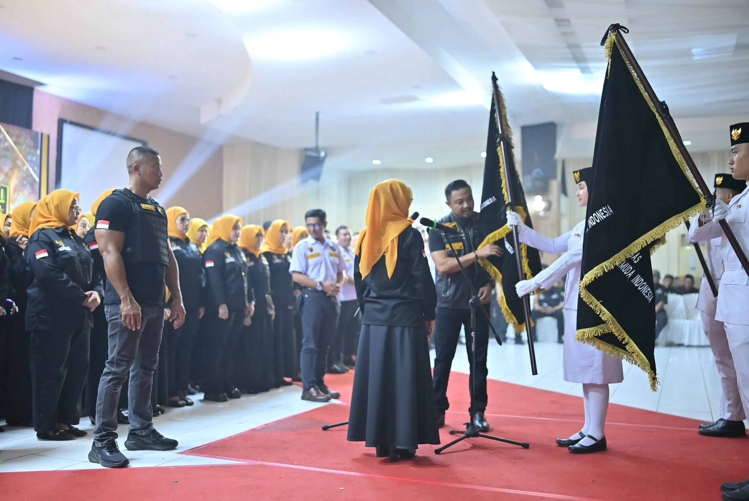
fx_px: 729
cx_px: 374
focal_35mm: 35
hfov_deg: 54.4
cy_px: 250
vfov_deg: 37.9
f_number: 1.4
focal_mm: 35
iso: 1250
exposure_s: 1/400
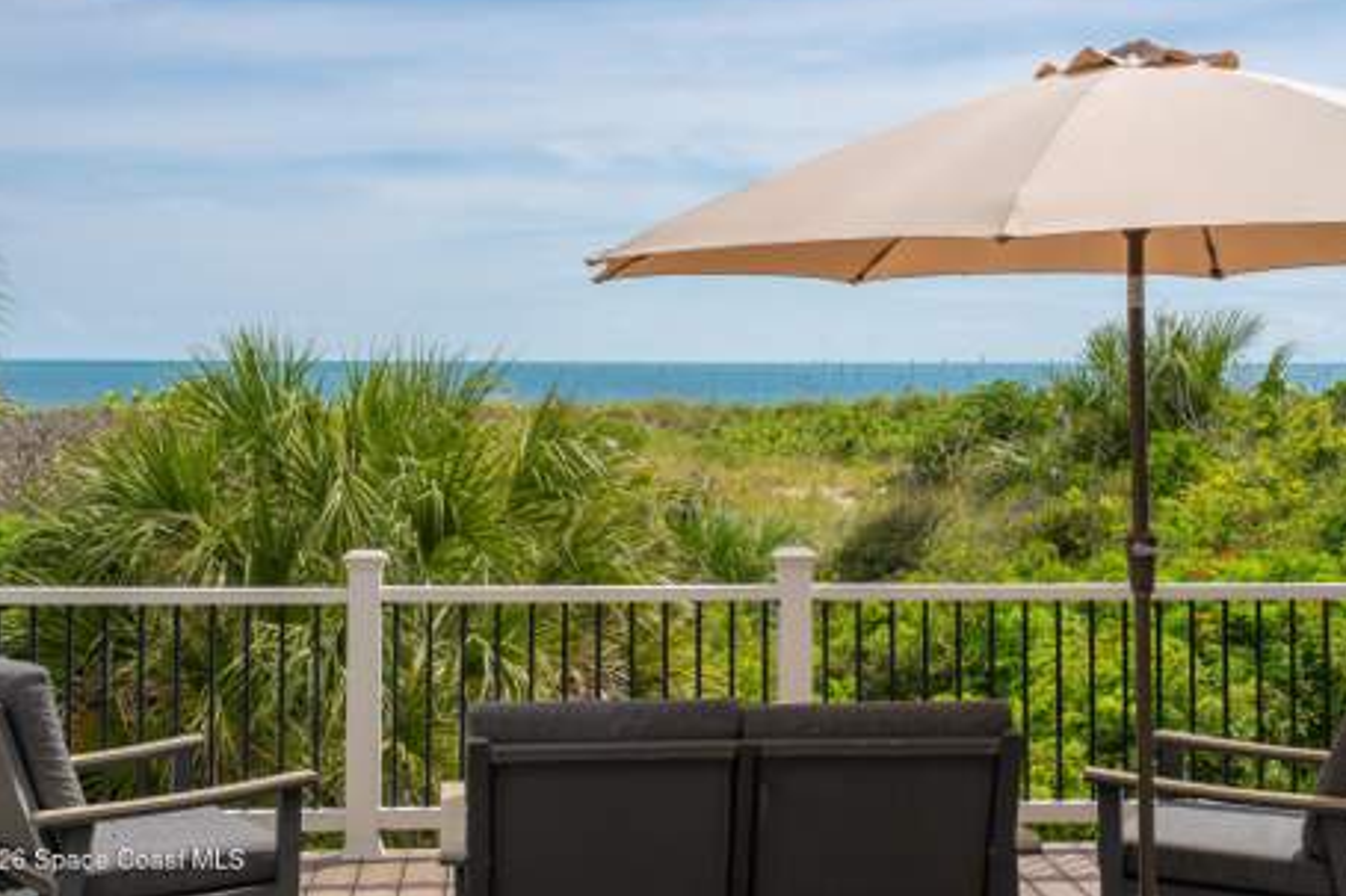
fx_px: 2205
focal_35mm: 59
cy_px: 427
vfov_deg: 23.0
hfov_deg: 33.9
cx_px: 654
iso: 100
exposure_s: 1/125
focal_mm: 56
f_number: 8
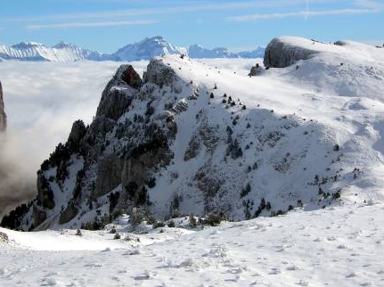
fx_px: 986
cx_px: 250
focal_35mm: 89
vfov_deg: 16.6
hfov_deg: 22.0
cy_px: 135
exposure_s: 1/1136
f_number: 4.5
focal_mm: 10.6
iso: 50
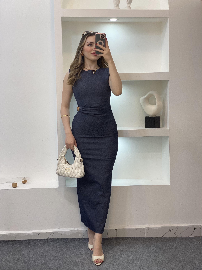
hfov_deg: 28.0
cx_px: 101
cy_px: 135
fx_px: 405
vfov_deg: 36.8
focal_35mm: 52
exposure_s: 1/100
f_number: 2
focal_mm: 6
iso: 80
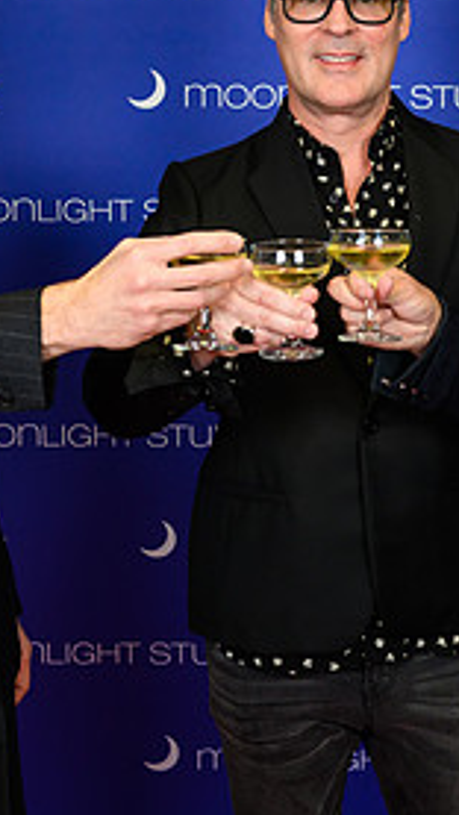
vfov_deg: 26.7
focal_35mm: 79
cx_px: 362
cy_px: 262
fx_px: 1708
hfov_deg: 15.2
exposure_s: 1/400
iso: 1000
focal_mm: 36
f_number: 5
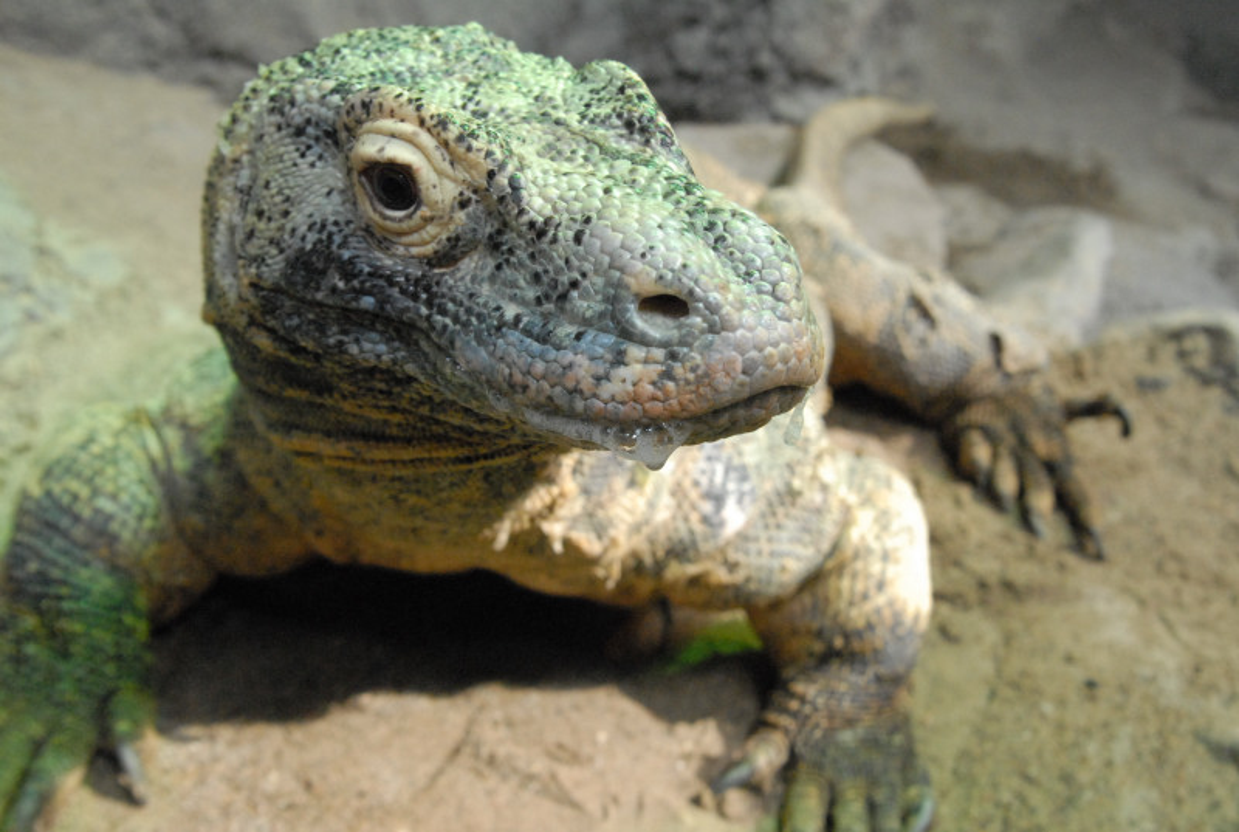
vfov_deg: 32.0
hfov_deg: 46.3
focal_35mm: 42
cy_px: 416
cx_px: 620
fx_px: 1448
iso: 1600
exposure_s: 1/160
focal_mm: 28
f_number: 6.3
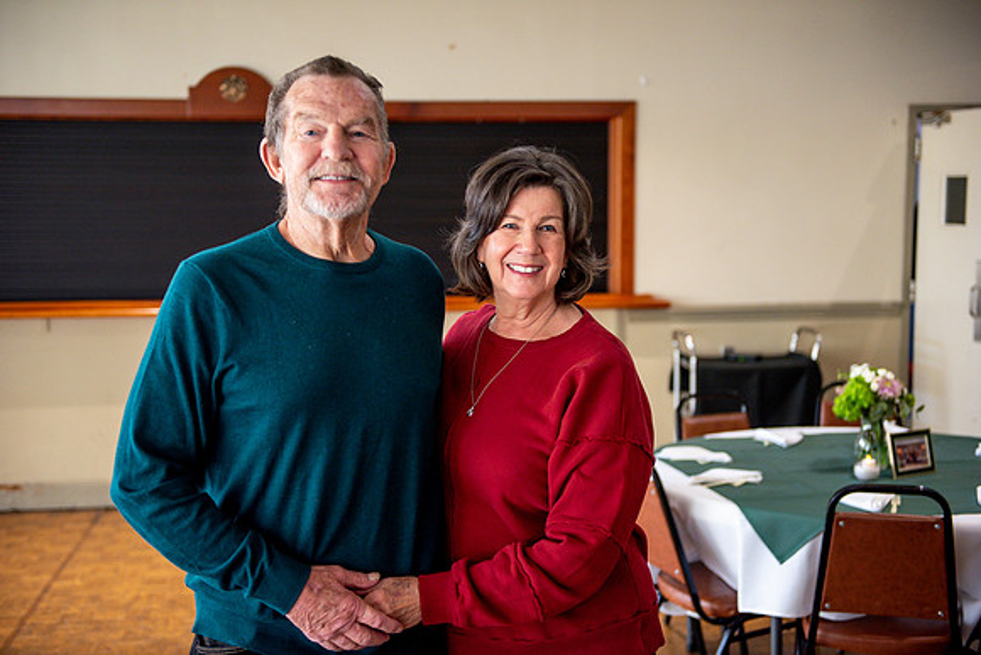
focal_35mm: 52
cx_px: 490
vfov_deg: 26.0
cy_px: 328
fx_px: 1417
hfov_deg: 38.2
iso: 2000
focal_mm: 52
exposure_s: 1/160
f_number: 2.8
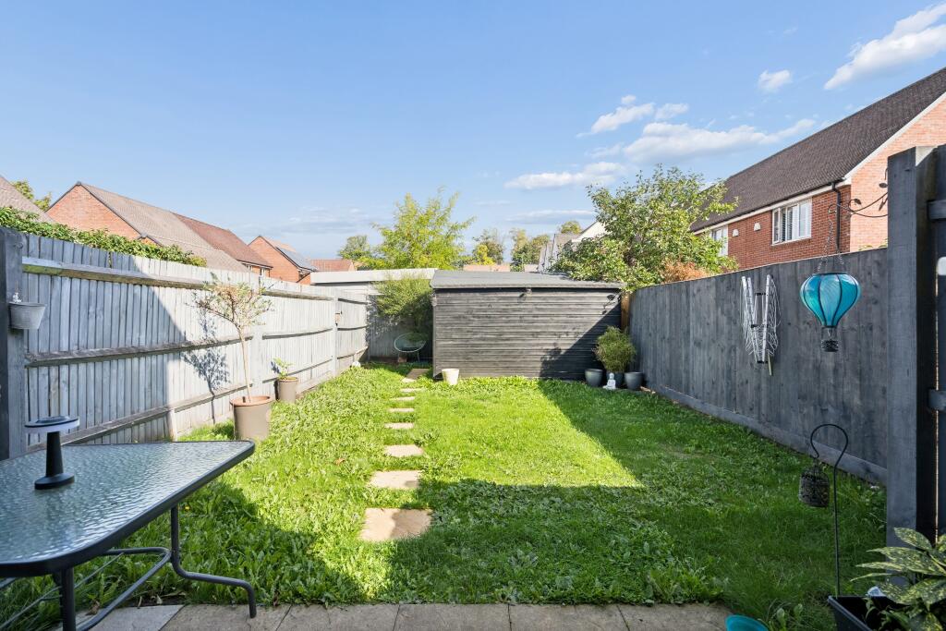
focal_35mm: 16
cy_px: 316
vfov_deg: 73.8
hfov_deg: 96.7
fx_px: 420
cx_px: 473
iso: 320
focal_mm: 16
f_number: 7.1
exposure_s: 1/250
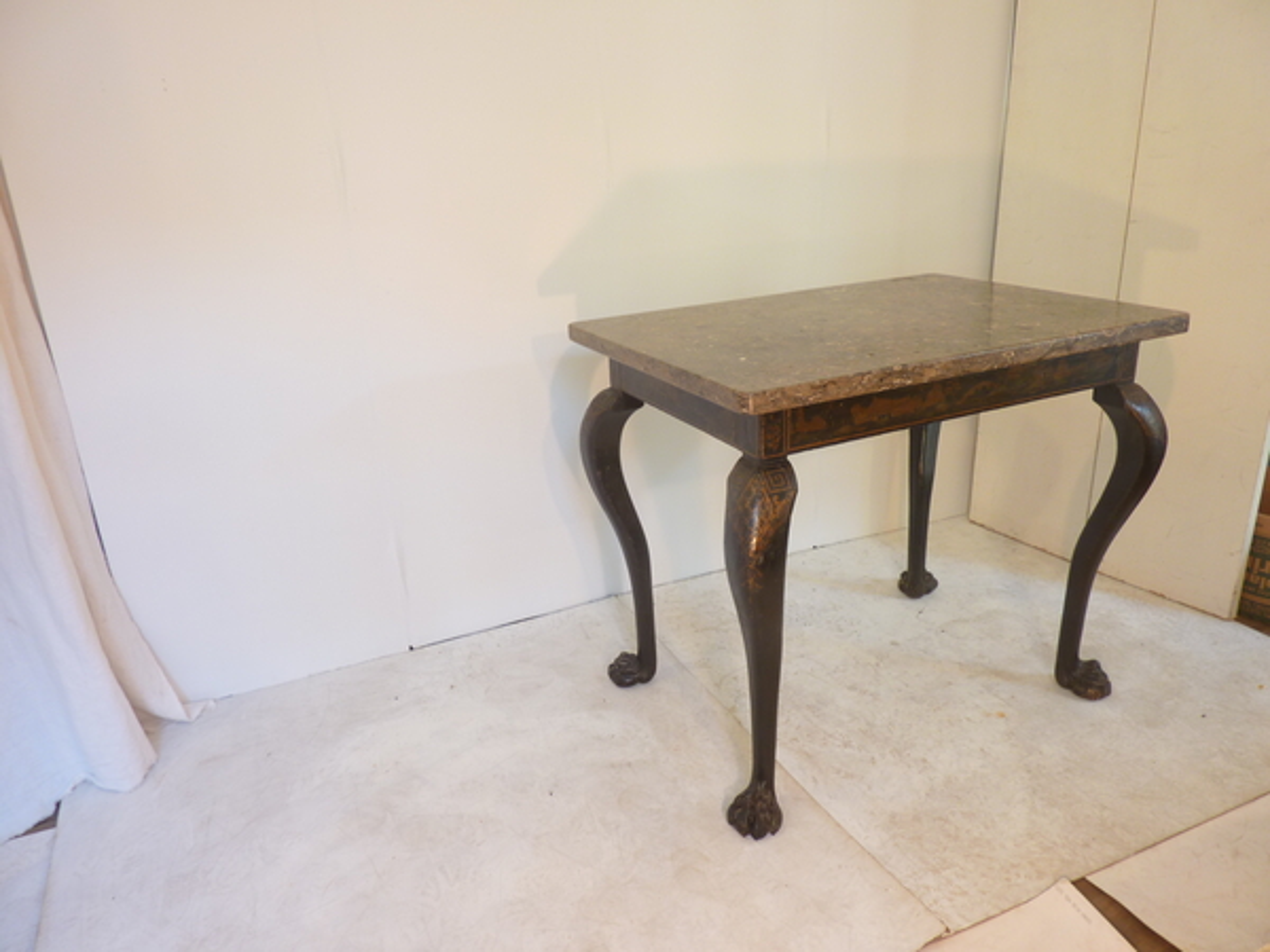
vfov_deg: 54.9
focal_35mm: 25
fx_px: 917
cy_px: 476
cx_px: 635
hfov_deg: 69.4
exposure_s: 1/8
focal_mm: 4.1
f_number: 3.3
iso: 80
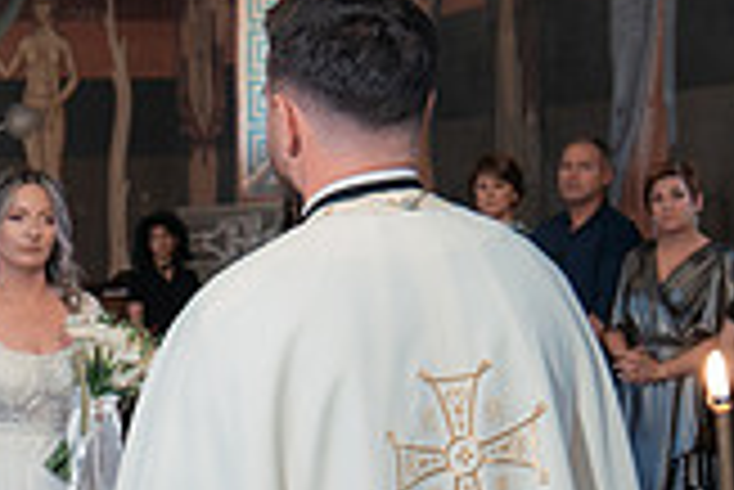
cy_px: 451
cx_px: -37
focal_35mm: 95
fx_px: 1939
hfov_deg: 20.6
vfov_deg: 14.3
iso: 1600
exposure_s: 1/125
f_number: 2.8
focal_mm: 25
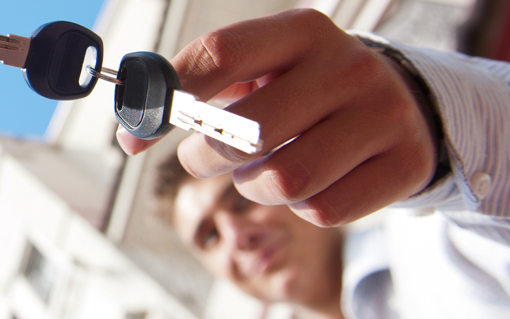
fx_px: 848
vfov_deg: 21.1
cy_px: 71
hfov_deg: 29.1
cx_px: -94
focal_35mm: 61
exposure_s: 1/400
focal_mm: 24
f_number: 4.5
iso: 200
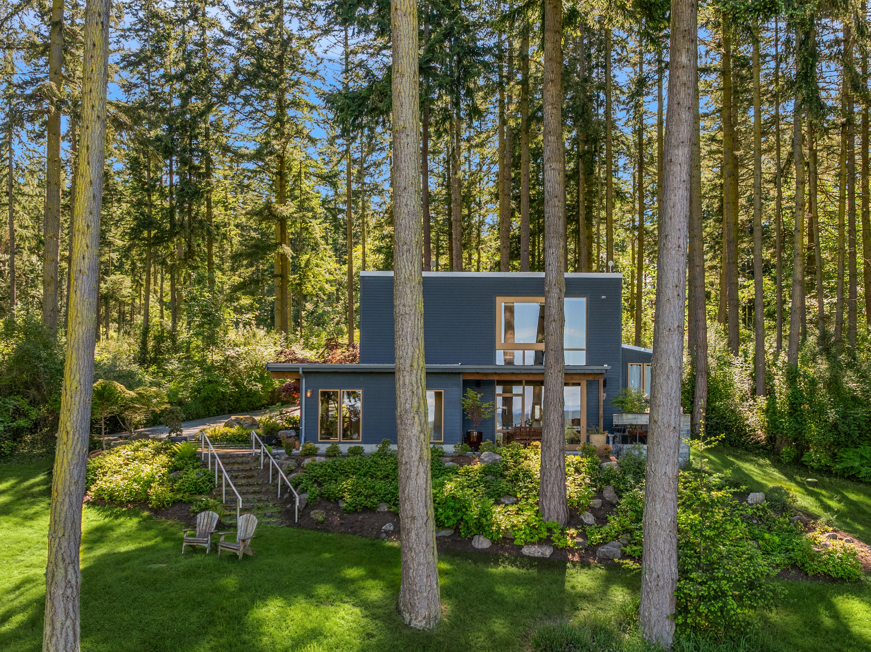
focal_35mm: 36
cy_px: 399
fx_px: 905
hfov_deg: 51.3
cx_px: 488
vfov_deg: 39.4
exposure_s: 1/640
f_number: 2.8
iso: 300
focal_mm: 12.29
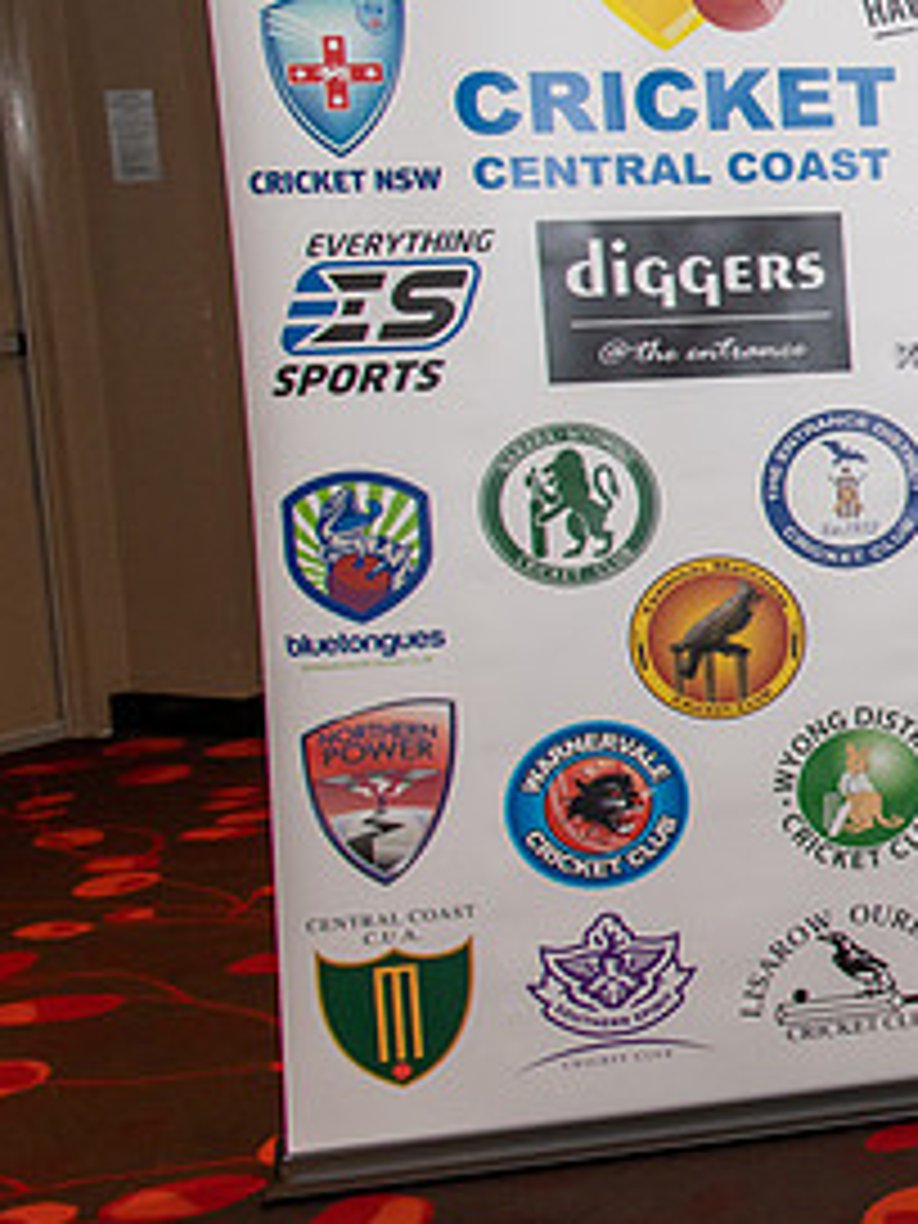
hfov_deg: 17.6
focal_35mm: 67
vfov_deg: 28.8
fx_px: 2369
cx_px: 1662
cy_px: 446
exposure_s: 1/60
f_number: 5.6
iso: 800
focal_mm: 24
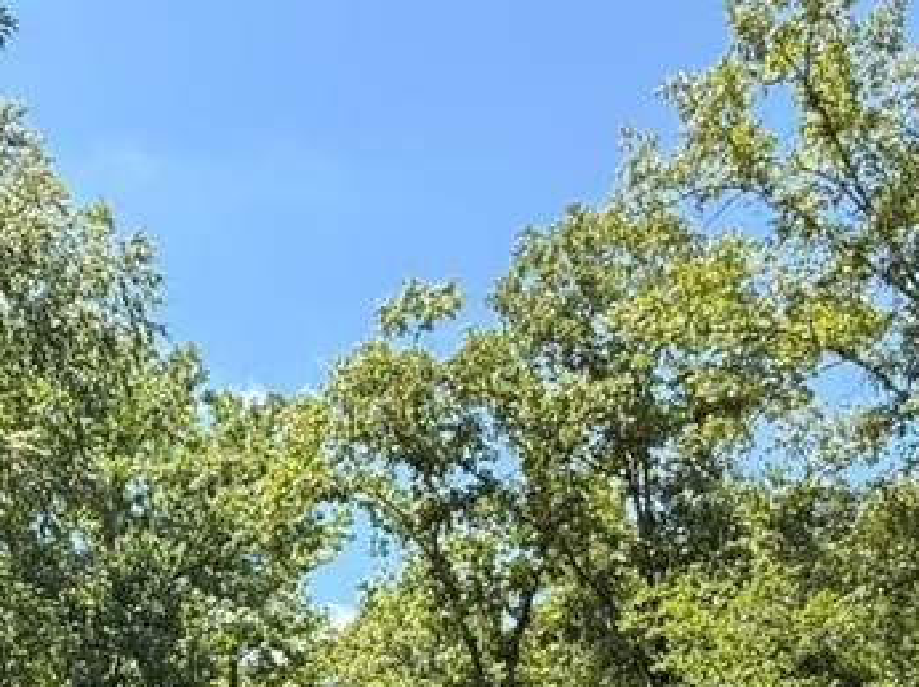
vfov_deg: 25.8
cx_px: 253
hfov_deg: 36.2
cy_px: 767
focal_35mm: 52
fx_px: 1379
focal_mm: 2.22
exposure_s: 1/472
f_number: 2.2
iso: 64
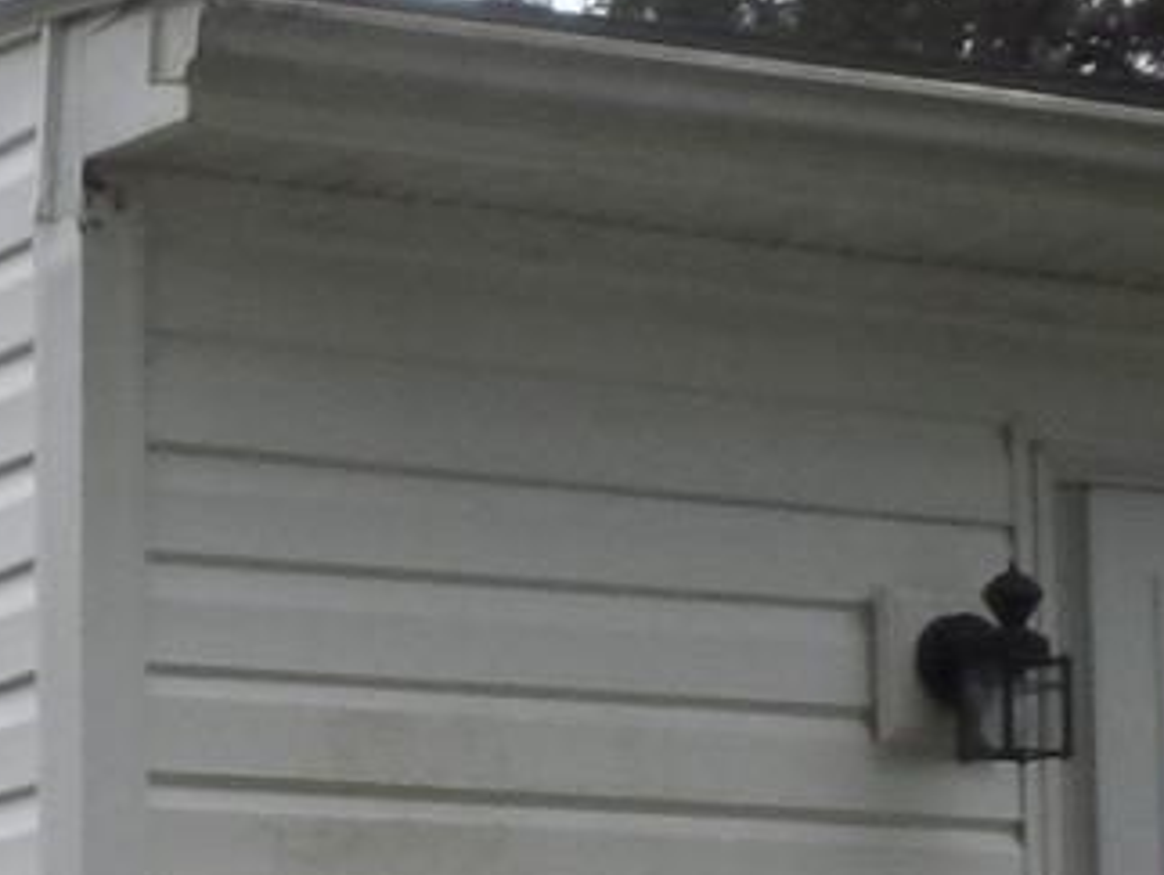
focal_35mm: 152
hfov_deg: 12.9
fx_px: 5117
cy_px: 1015
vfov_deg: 9.7
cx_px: 231
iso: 80
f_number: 4.5
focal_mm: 4
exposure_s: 1/350
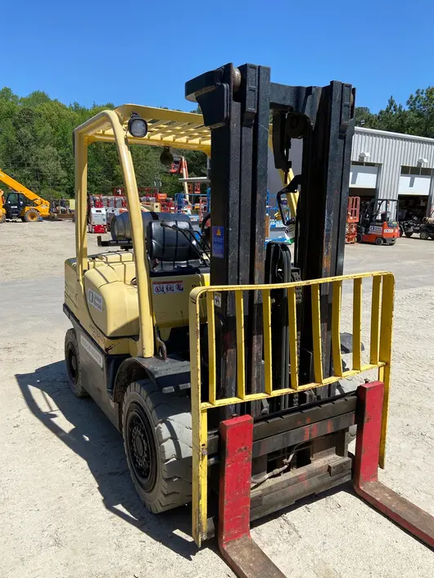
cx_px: 224
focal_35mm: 27
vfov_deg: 65.3
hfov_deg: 51.4
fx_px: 451
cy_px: 291
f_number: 1.8
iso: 32
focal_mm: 4.25
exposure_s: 1/2755
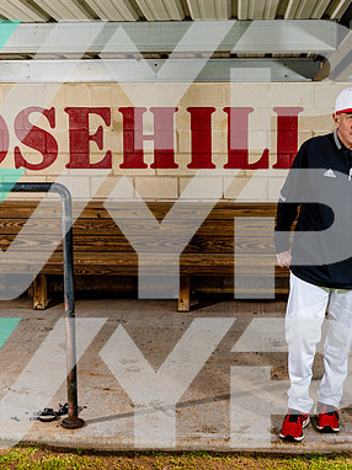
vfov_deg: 40.4
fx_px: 638
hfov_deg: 30.8
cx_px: 201
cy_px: 203
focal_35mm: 47
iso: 100
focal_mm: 26
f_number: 5.6
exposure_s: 1/250
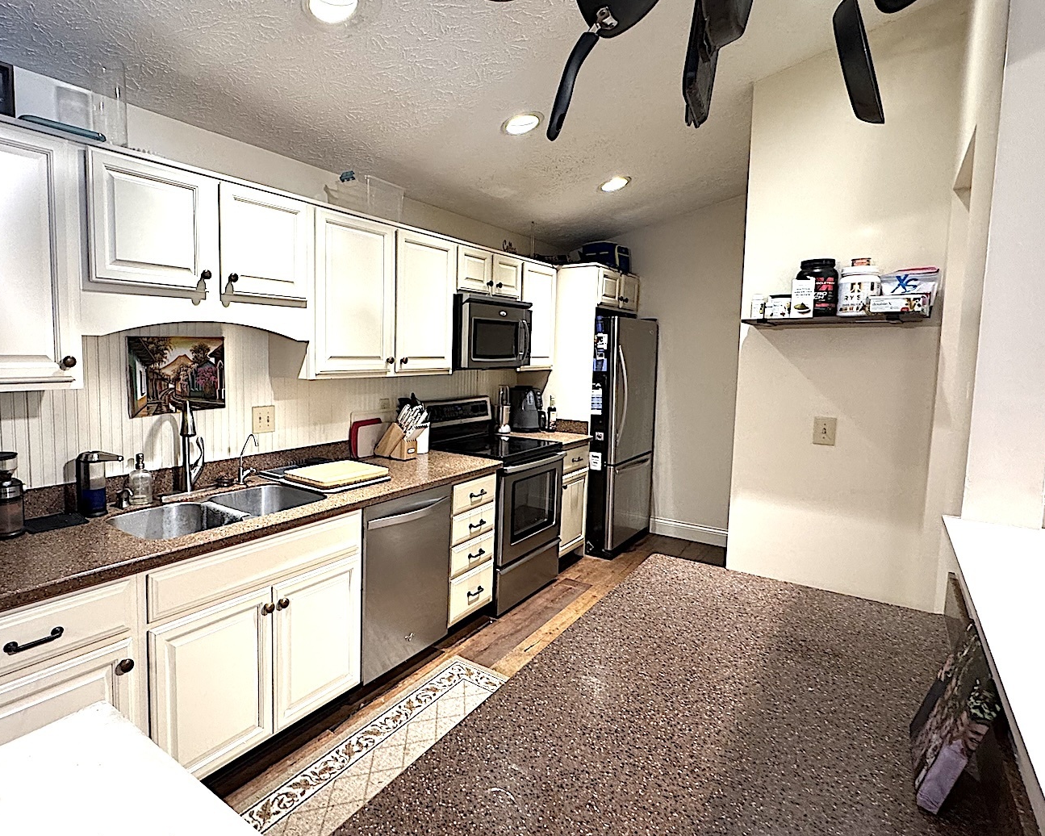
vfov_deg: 70.8
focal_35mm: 19
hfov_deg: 82.1
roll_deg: -0.5
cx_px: 411
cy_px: 403
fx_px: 588
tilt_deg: -4.6
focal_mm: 2.22
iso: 250
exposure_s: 1/60
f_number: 2.2
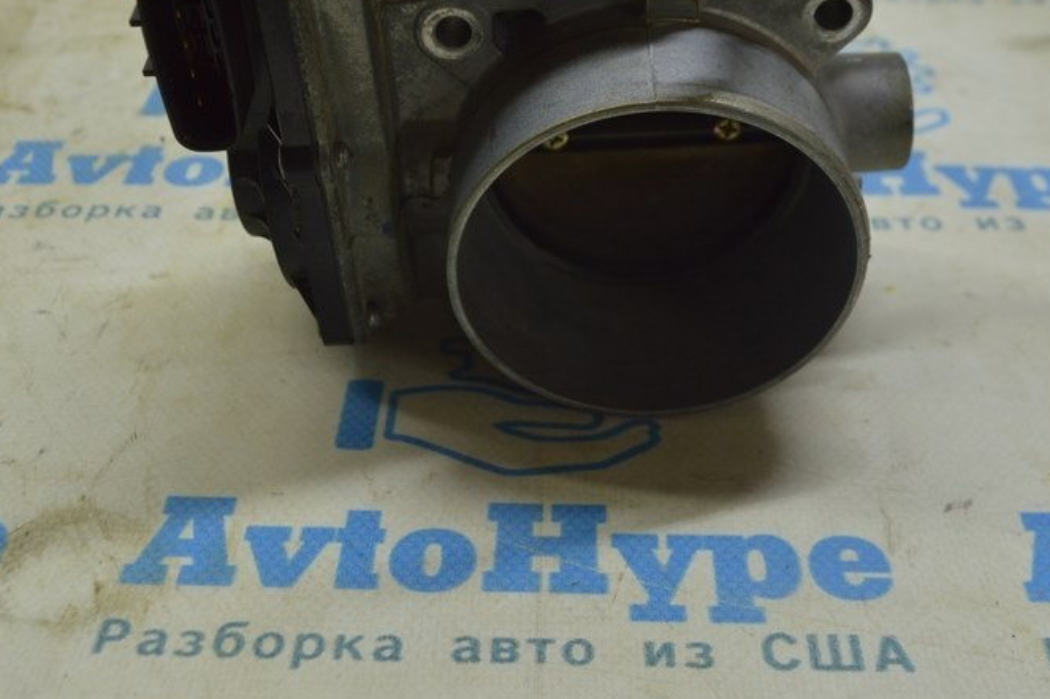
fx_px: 1486
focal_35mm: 51
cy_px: 188
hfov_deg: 38.9
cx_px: 491
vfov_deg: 26.2
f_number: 5.6
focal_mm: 22
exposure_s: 1/40
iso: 400
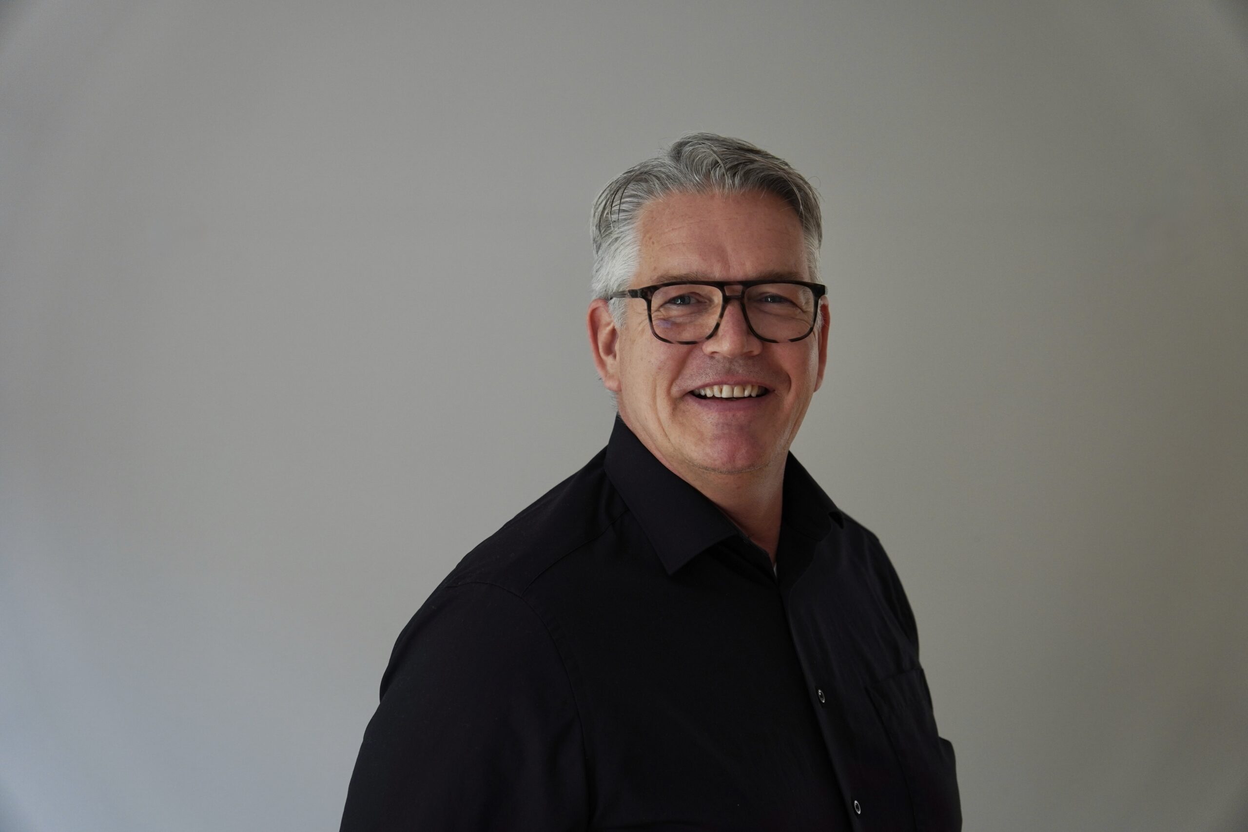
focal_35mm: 68
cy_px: 416
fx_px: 2340
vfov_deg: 20.2
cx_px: 624
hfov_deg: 29.9
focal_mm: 45
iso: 320
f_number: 2.8
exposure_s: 1/80
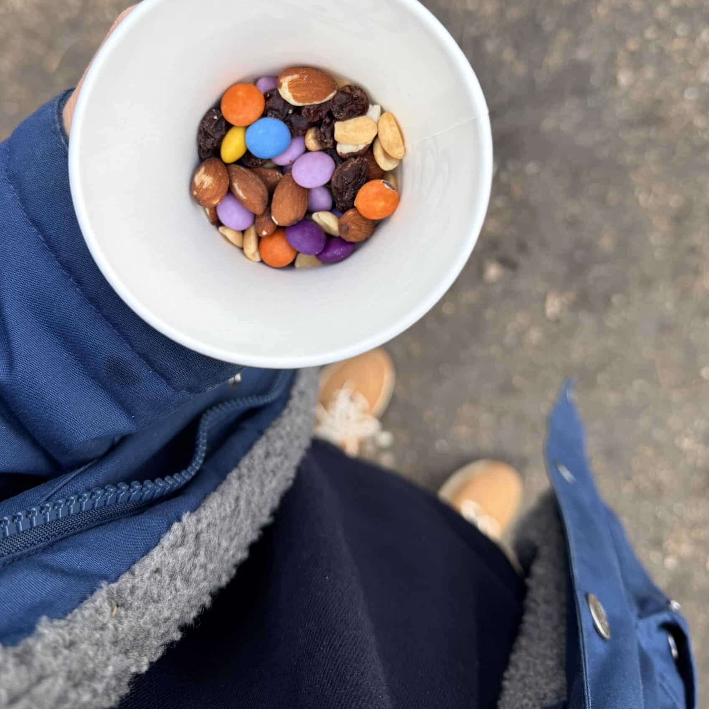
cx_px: 331
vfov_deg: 50.4
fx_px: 742
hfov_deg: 51.1
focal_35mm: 32
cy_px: 251
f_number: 1.78
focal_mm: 6.76
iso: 80
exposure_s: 1/121
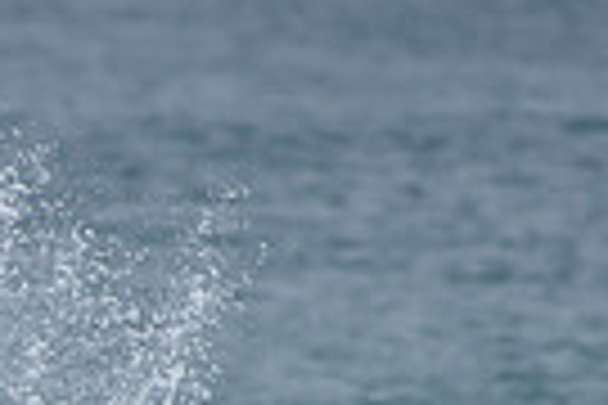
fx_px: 36258
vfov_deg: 0.6
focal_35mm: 2147
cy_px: 812
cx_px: -90
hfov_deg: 1.0
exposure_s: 1/2000
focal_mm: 500
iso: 220
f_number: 5.6
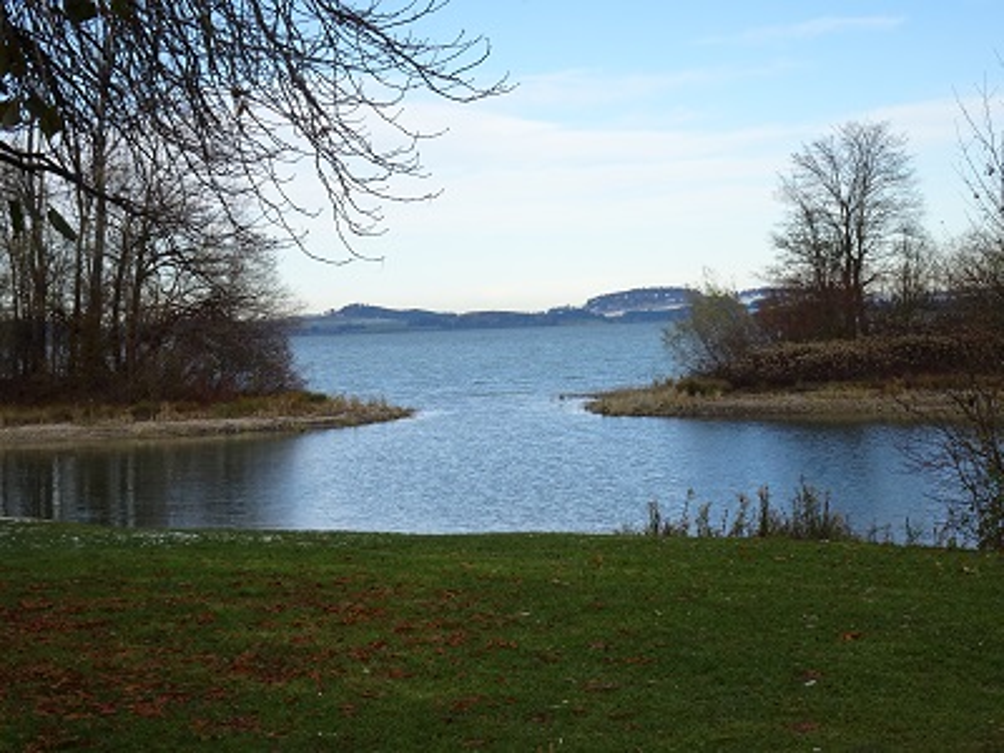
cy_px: 376
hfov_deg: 26.0
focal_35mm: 75
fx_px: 2175
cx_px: 502
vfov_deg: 19.6
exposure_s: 1/320
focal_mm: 12.87
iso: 80
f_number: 5
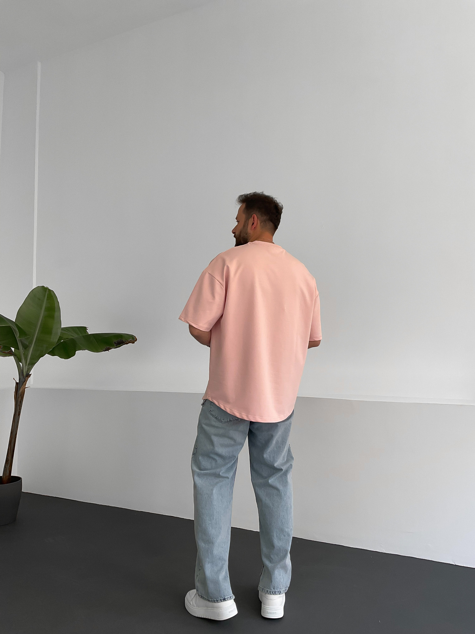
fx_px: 531
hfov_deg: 48.2
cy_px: 317
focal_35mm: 29
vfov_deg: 61.7
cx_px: 238
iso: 40
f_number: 1.8
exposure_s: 1/120
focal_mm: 3
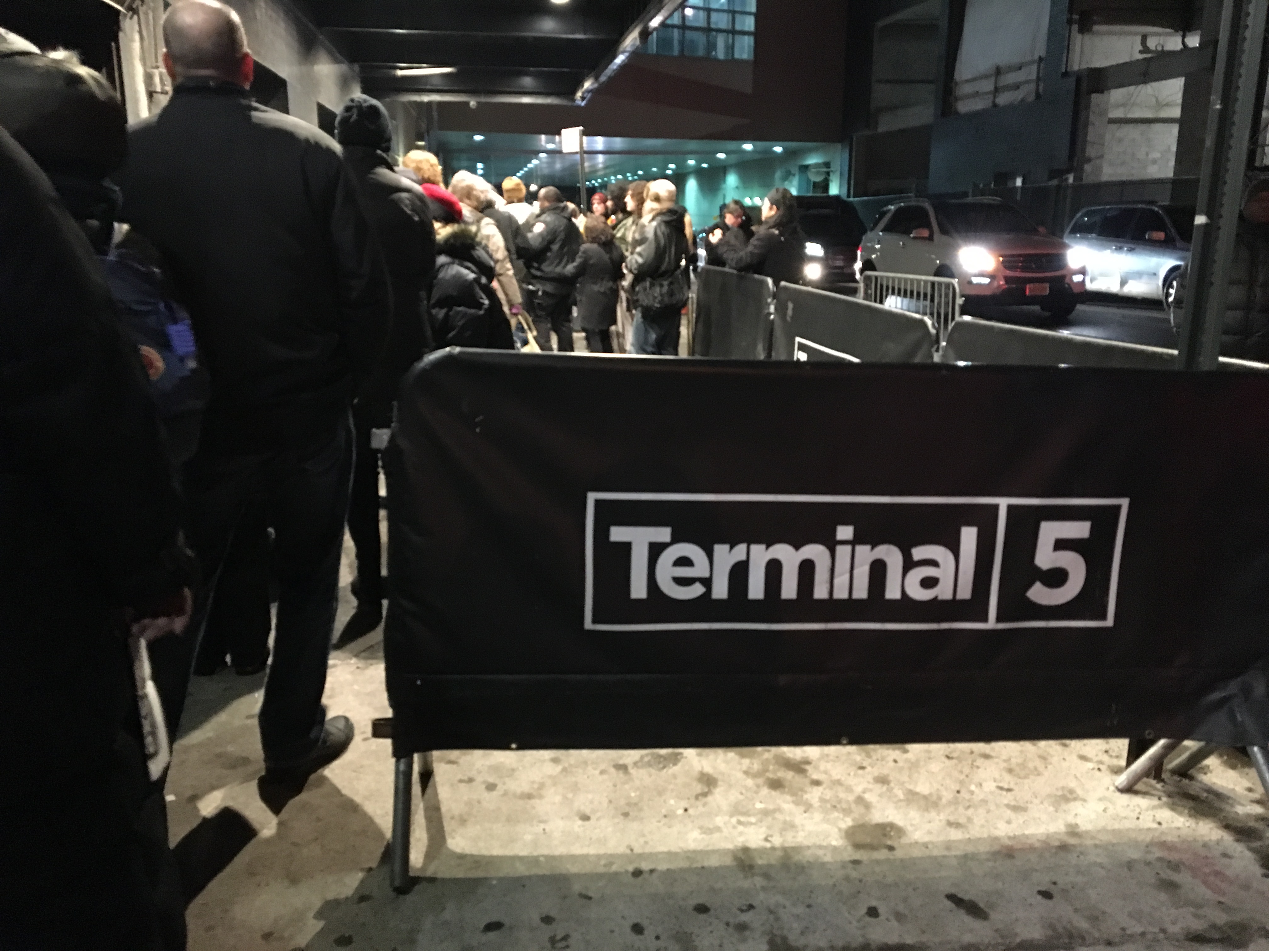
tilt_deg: -14.6
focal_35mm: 29
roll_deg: +1.2
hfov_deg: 61.7
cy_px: 476
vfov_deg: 48.2
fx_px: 1063
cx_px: 634
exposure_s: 1/15
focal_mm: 4.15
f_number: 2.2
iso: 320
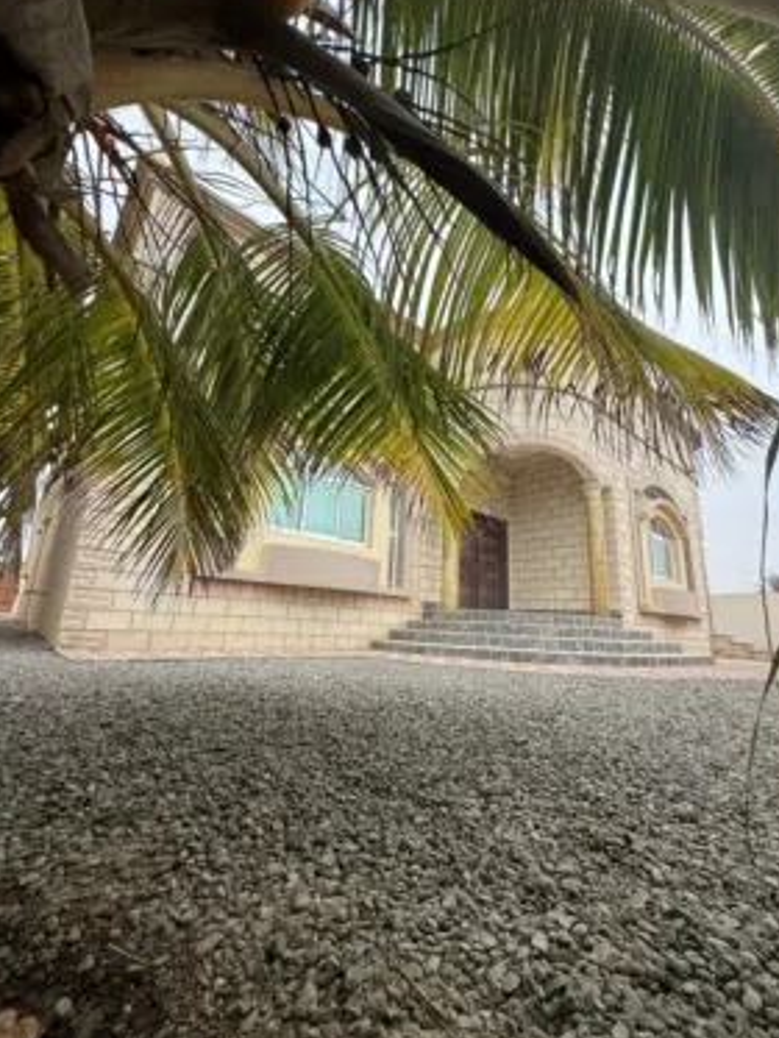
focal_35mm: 15
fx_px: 450
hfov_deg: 81.8
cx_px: 392
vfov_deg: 98.2
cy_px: 518
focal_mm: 2.22
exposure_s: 1/1063
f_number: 2.2
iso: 50
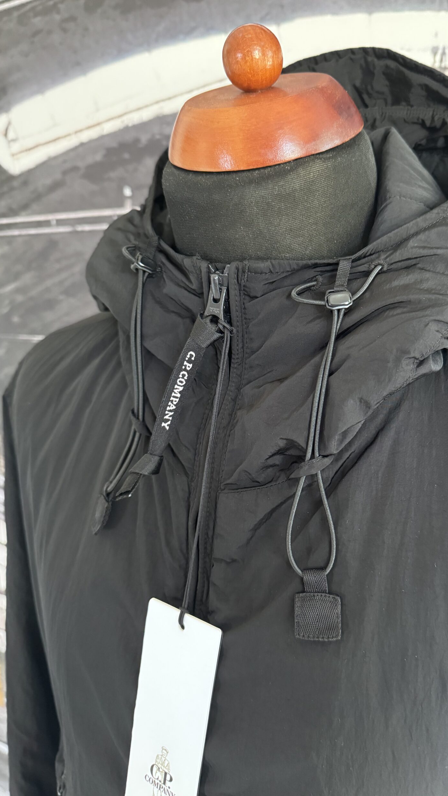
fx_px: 570
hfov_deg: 42.4
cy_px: 386
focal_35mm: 27
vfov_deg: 69.8
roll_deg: -0.3
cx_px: 296
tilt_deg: -17.0
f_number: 1.78
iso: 800
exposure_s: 1/60
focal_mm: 6.76
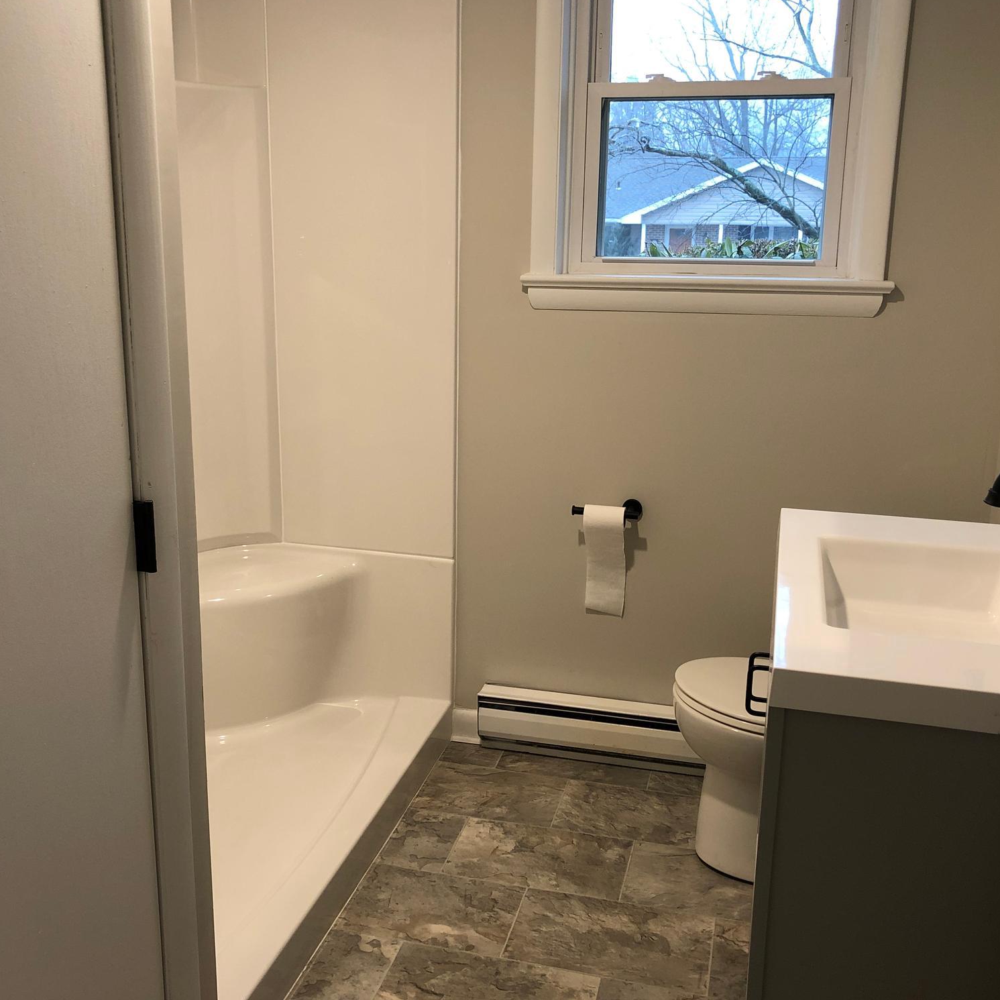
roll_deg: +0.2
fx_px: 1111
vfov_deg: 48.4
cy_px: 486
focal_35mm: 34
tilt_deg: -12.3
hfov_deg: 48.4
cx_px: 456
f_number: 1.8
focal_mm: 4
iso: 40
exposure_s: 1/24
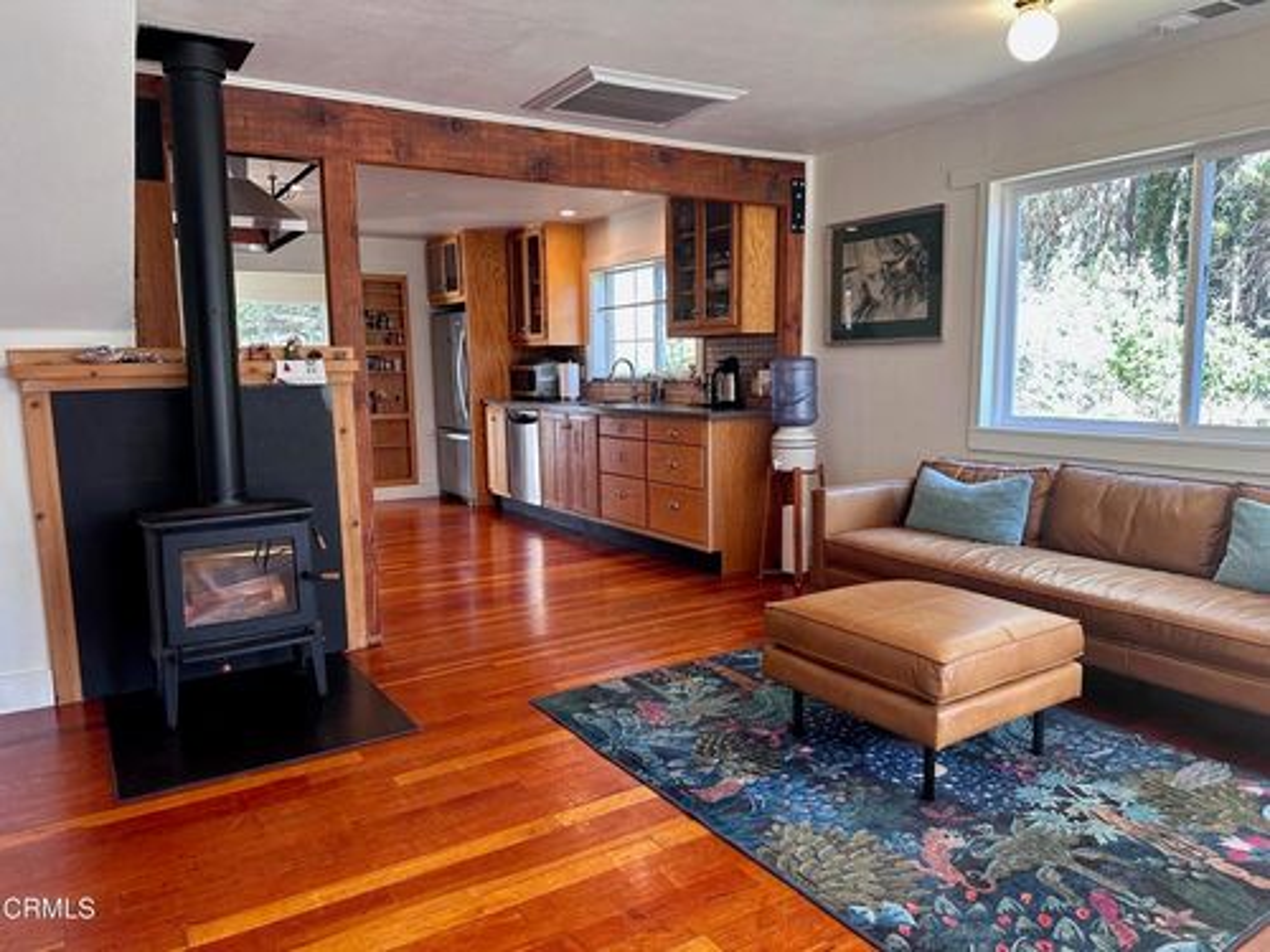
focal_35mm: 24
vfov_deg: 56.8
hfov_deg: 71.6
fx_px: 881
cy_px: 476
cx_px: 635
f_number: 1.78
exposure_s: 1/120
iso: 200
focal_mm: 6.86
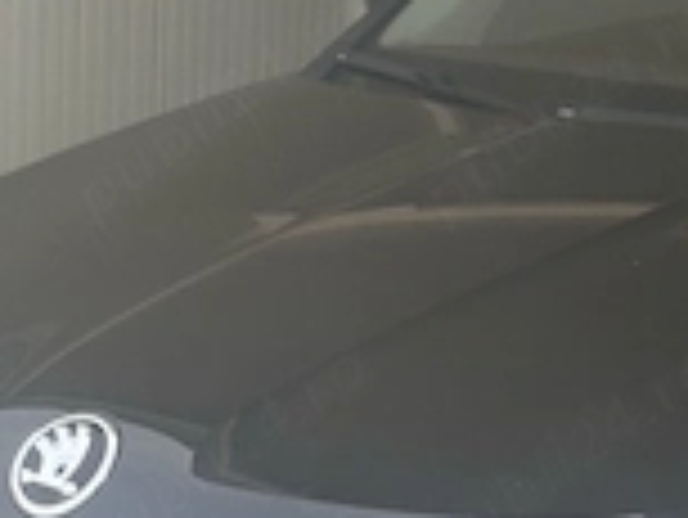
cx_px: 310
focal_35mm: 136
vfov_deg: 10.8
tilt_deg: -14.7
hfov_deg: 14.5
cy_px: 513
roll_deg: -2.5
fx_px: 2705
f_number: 1.6
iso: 32
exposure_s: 1/361
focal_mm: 5.96
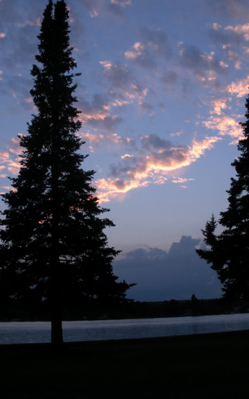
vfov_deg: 39.6
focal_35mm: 51
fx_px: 554
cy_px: 200
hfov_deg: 25.3
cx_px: 127
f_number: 3.5
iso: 64
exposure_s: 1/120
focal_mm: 6.3
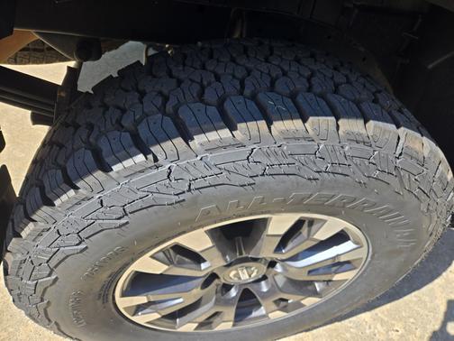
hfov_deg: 73.9
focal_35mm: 23
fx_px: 302
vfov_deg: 58.9
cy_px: 170
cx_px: 227
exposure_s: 1/580
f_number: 1.8
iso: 25
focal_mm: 5.4
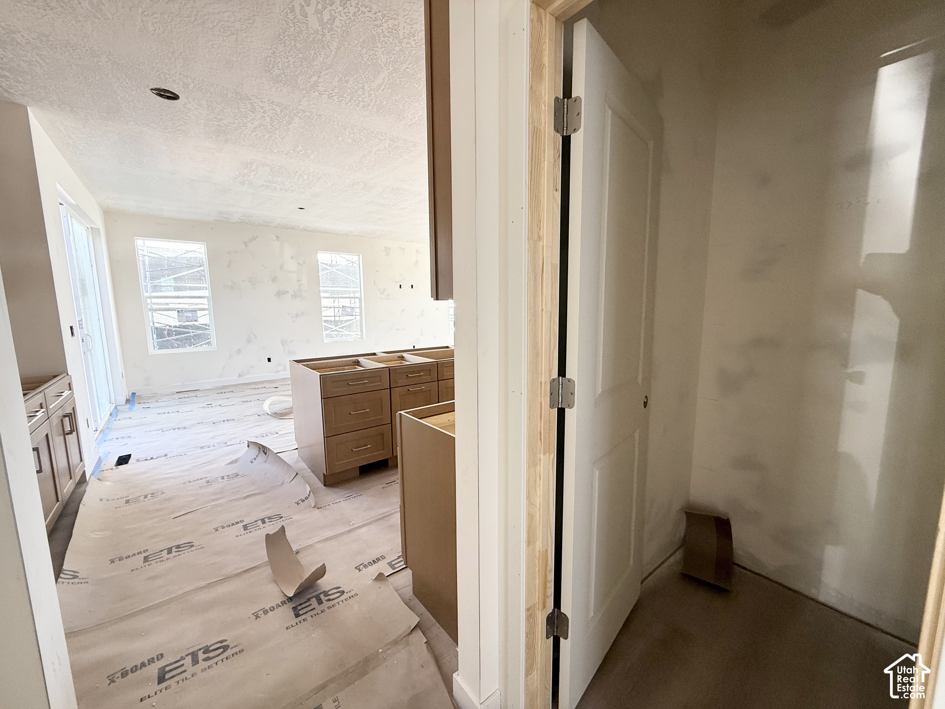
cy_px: 354
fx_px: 382
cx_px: 472
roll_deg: +0.6
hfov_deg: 102.1
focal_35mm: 14
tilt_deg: -7.4
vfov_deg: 85.7
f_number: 2.2
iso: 125
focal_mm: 2.22
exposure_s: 1/99
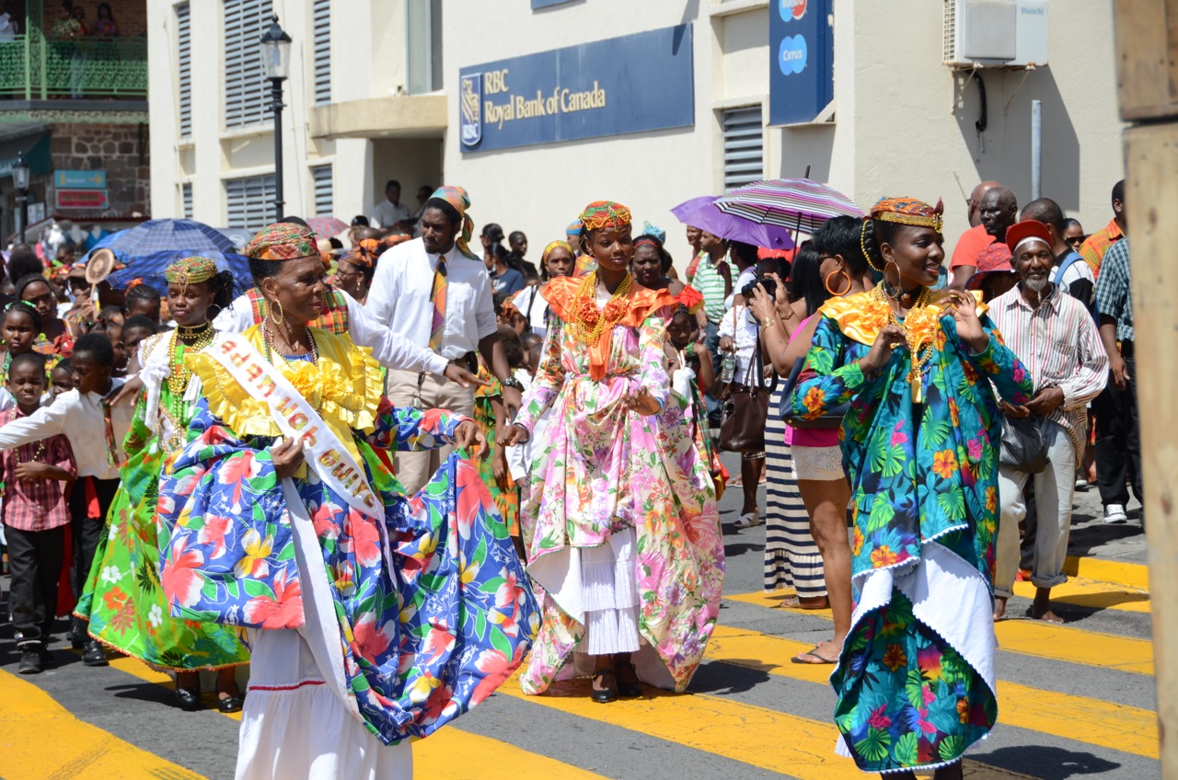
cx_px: 589
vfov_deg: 14.6
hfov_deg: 22.0
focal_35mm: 93
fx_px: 3037
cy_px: 390
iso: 100
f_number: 5.6
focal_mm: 62
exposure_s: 1/500
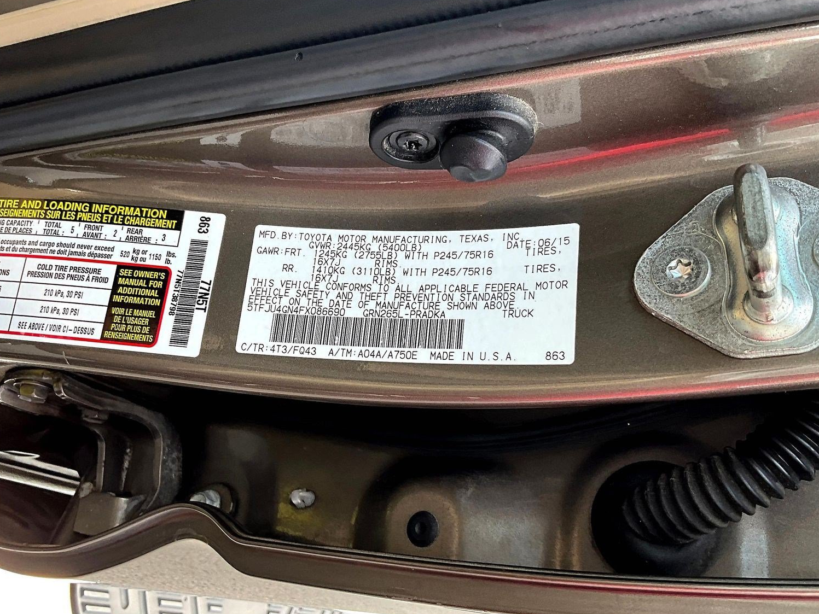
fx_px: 734
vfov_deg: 45.4
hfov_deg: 58.3
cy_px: 320
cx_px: 395
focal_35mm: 31
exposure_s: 1/122
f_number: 1.8
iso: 25
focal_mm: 3
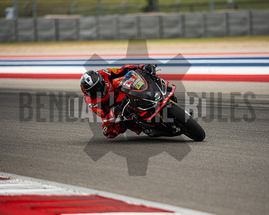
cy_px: 108
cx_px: 137
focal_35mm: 340
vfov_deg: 4.6
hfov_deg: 5.7
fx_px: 2707
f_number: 2
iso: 400
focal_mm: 200
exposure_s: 1/5000
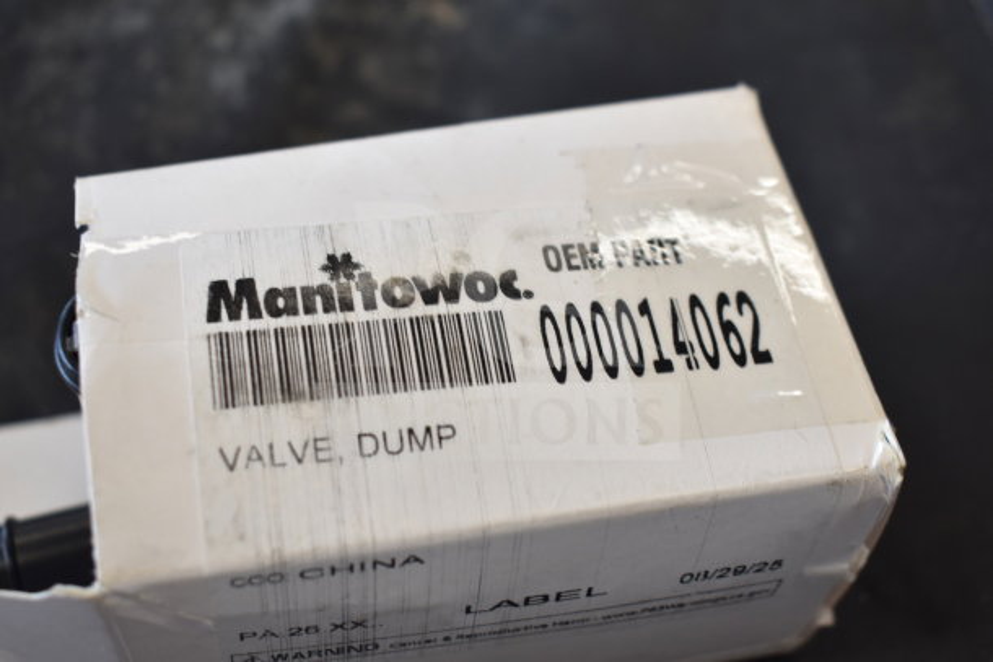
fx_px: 1407
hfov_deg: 38.9
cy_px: 331
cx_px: 496
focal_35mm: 51
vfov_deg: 26.5
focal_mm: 34
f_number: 4.5
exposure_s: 1/50
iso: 360
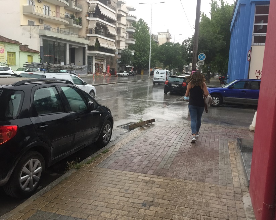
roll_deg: -4.1
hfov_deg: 57.2
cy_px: 110
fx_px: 253
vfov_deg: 47.1
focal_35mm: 31
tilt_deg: -8.6
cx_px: 145
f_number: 2.2
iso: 40
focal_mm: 4.15
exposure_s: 1/33
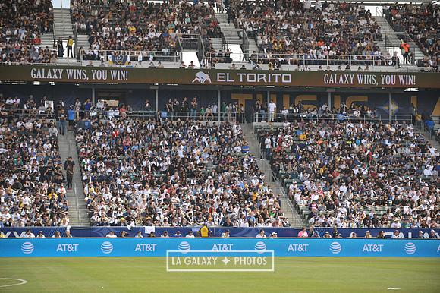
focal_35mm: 120
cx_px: 220
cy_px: 146
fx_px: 1466
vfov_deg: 11.4
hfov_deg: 17.1
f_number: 3.5
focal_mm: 120
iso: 320
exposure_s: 1/2500
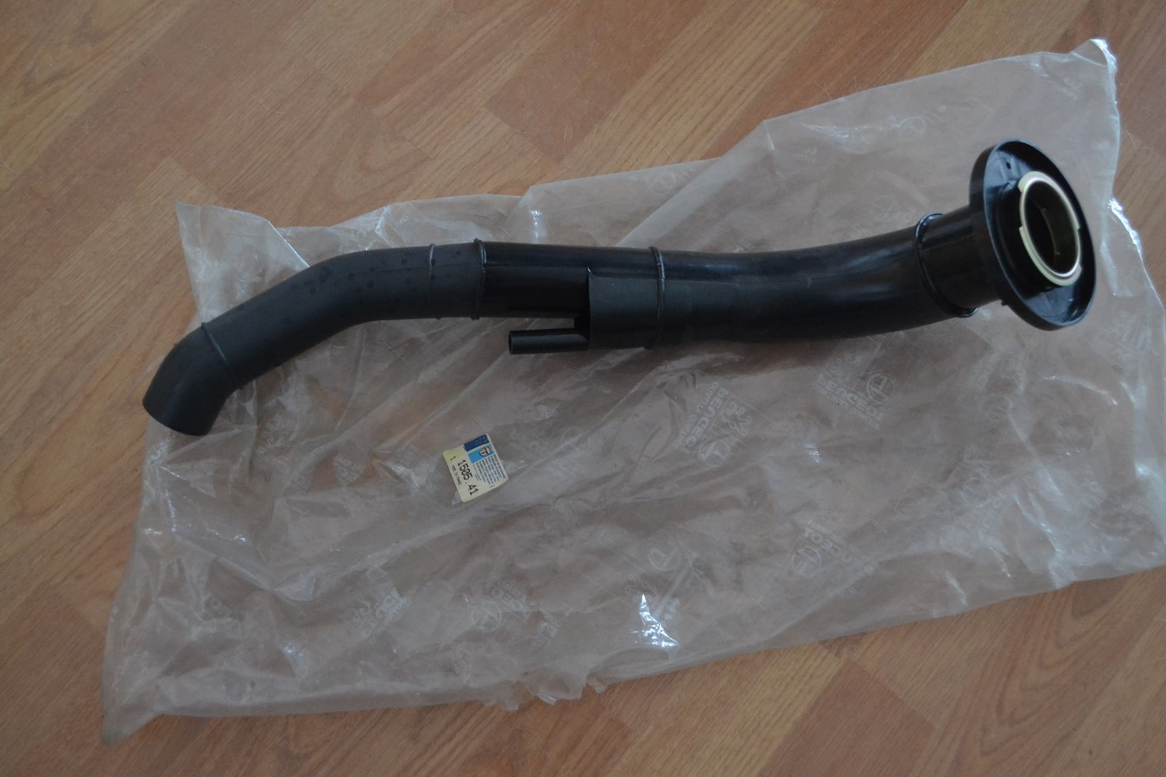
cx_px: 583
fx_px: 1166
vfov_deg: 36.9
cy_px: 388
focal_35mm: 36
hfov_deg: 53.1
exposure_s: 1/60
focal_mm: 24
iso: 1800
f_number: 4
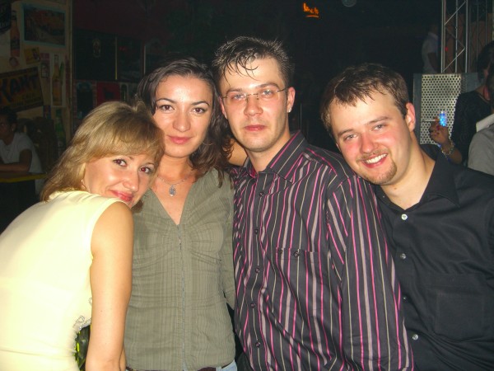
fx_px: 542
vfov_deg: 37.7
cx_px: 247
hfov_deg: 49.0
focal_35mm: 38
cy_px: 186
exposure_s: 1/60
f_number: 2.8
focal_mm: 7.9
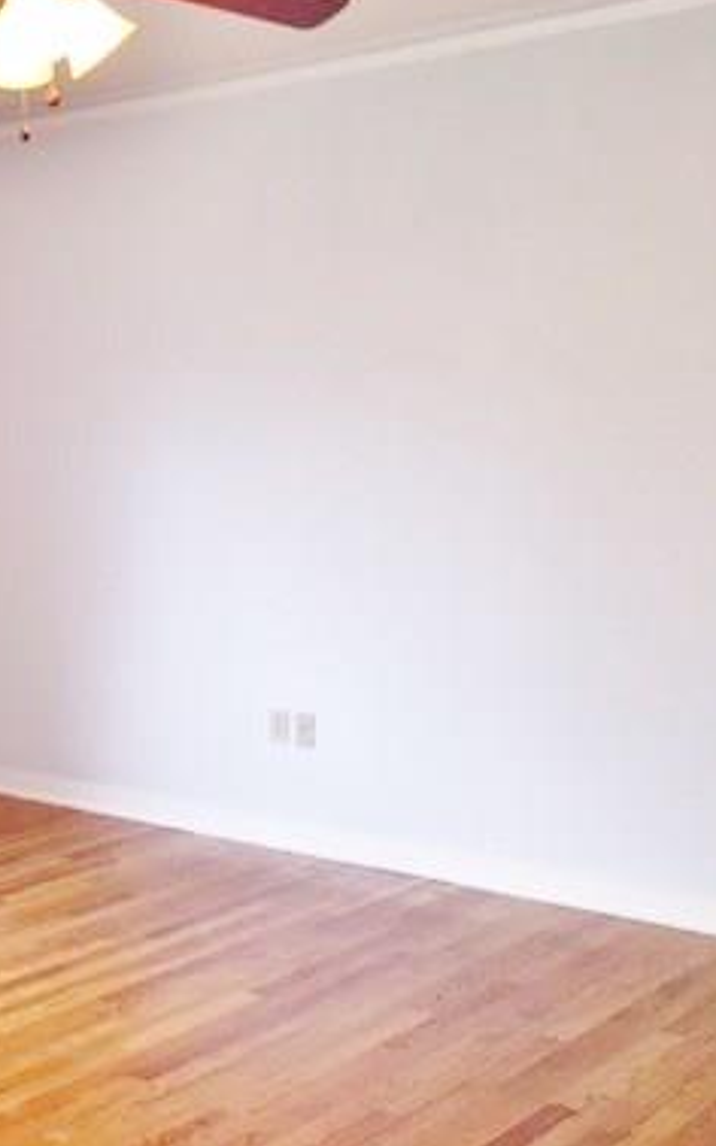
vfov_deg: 38.9
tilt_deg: -2.9
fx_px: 1625
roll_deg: +0.2
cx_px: 24
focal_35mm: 52
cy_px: 567
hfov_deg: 23.9
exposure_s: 1/30
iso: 40
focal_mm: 4.15
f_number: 2.2
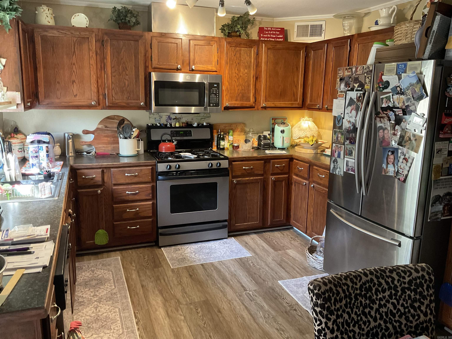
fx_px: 379
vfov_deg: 48.2
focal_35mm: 29
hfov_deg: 61.7
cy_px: 170
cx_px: 226
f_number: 1.8
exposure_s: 1/40
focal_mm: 3
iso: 250
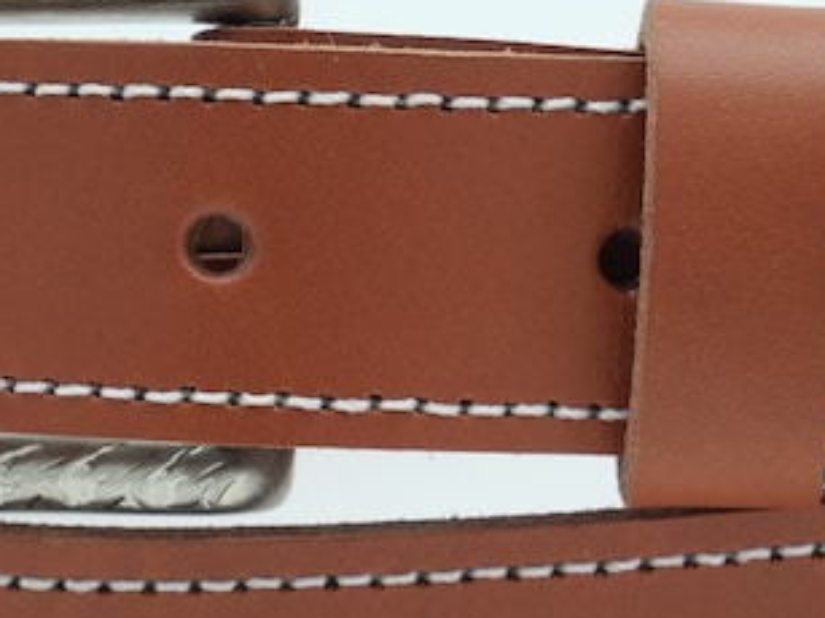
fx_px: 3597
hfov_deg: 13.1
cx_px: 511
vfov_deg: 9.8
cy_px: 387
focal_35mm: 151
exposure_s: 1/100
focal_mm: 29
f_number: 5.5
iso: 200
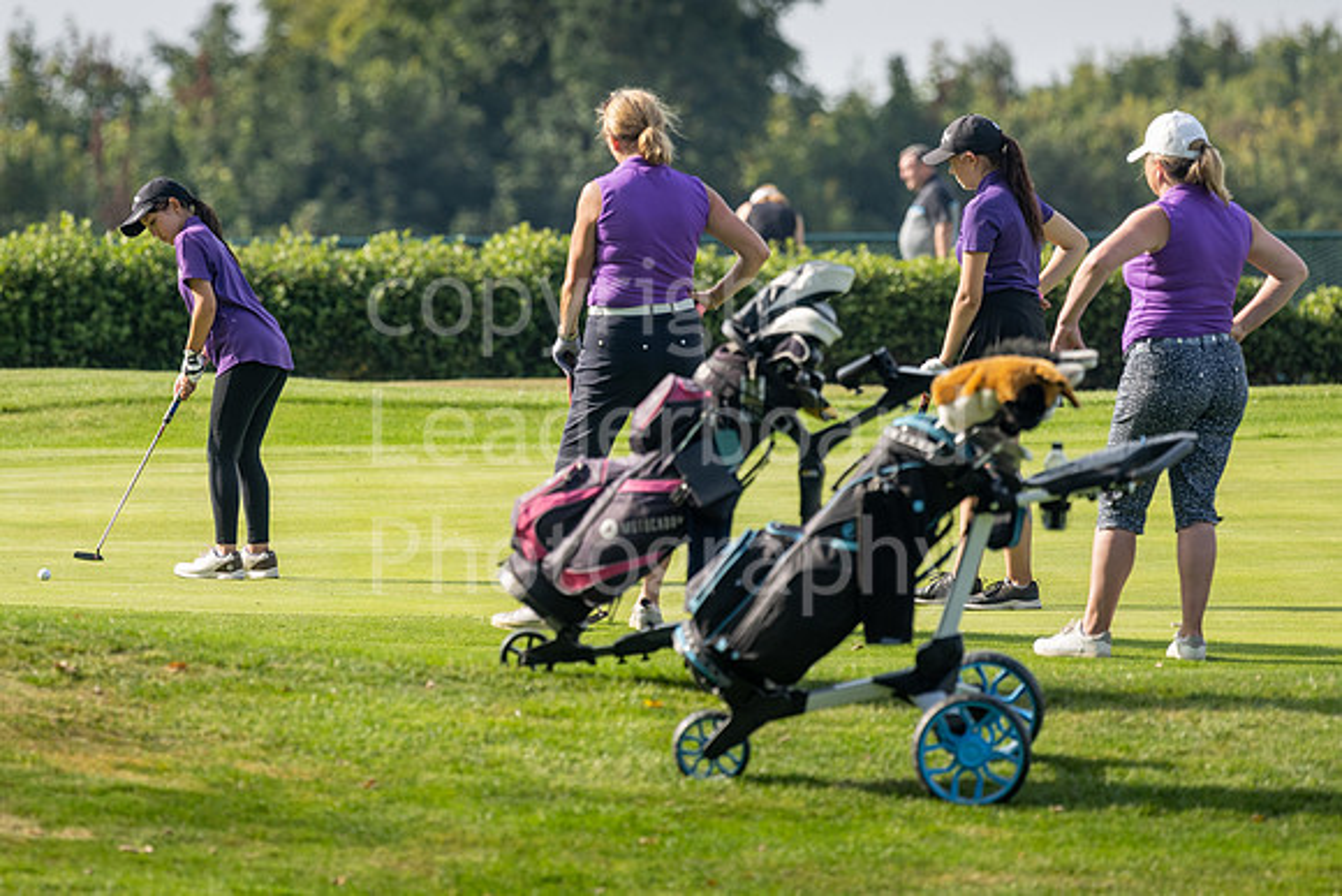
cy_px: 314
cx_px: 554
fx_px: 14539
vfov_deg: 3.5
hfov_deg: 5.3
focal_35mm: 390
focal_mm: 300
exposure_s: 1/800
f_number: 5
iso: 200
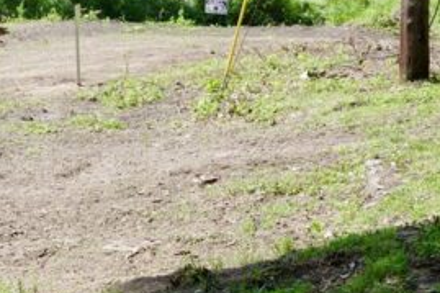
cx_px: 25
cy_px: 176
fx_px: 1453
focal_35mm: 119
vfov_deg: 11.5
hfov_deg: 16.9
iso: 100
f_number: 4.5
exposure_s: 1/250
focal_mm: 26
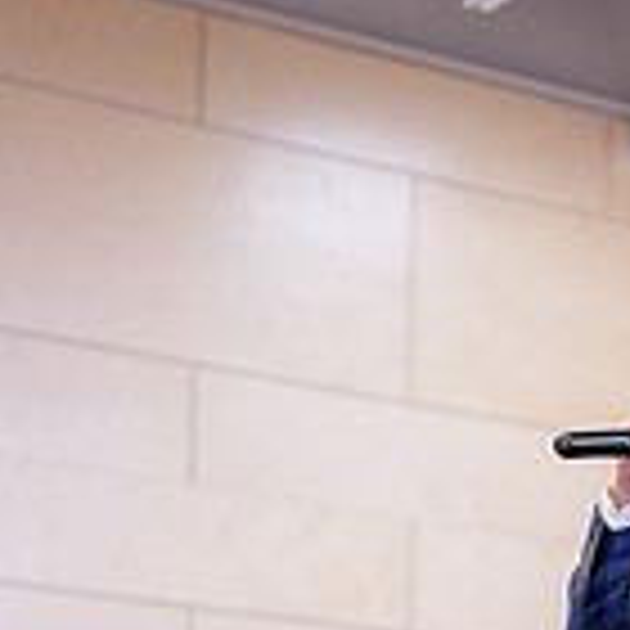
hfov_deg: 12.6
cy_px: 828
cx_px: 634
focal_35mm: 137
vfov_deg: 12.3
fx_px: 2821
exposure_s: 1/1000
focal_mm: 50
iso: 3200
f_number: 2
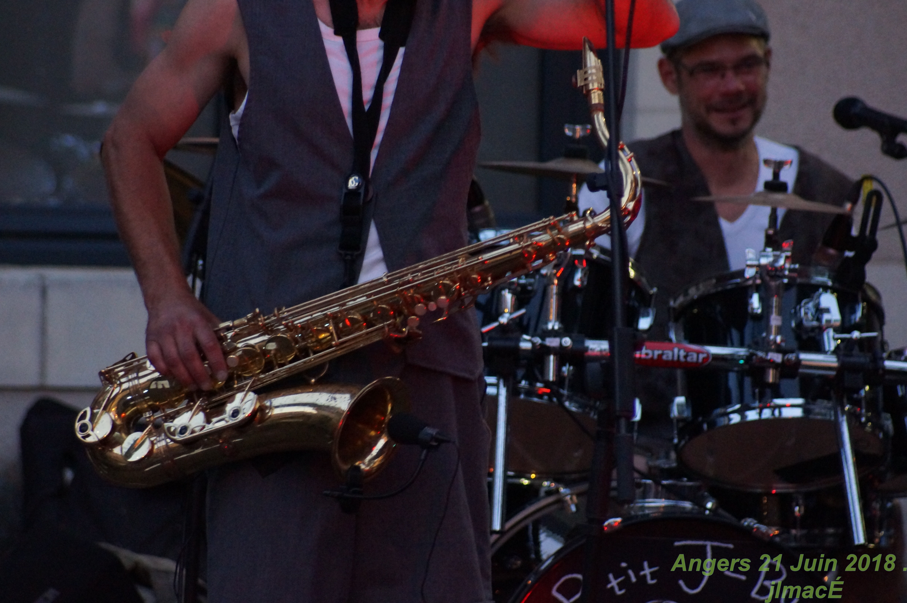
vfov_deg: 4.4
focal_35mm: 315
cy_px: 302
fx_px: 7928
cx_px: 454
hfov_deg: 6.5
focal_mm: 210
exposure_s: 1/60
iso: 3200
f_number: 5.6
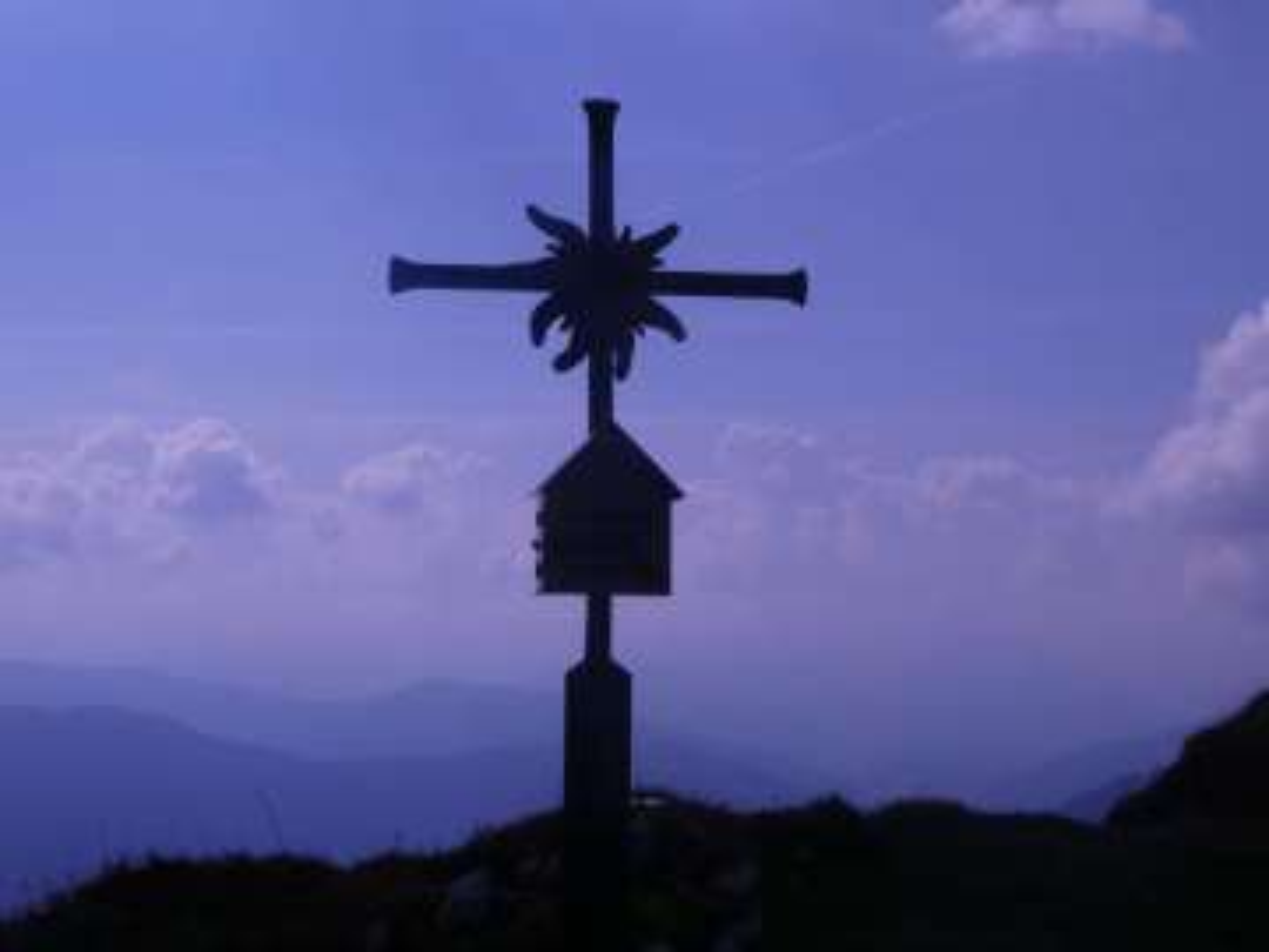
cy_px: 476
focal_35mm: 50
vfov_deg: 29.1
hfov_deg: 38.2
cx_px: 634
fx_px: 1833
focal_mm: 9
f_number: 8
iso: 80
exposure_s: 1/1000
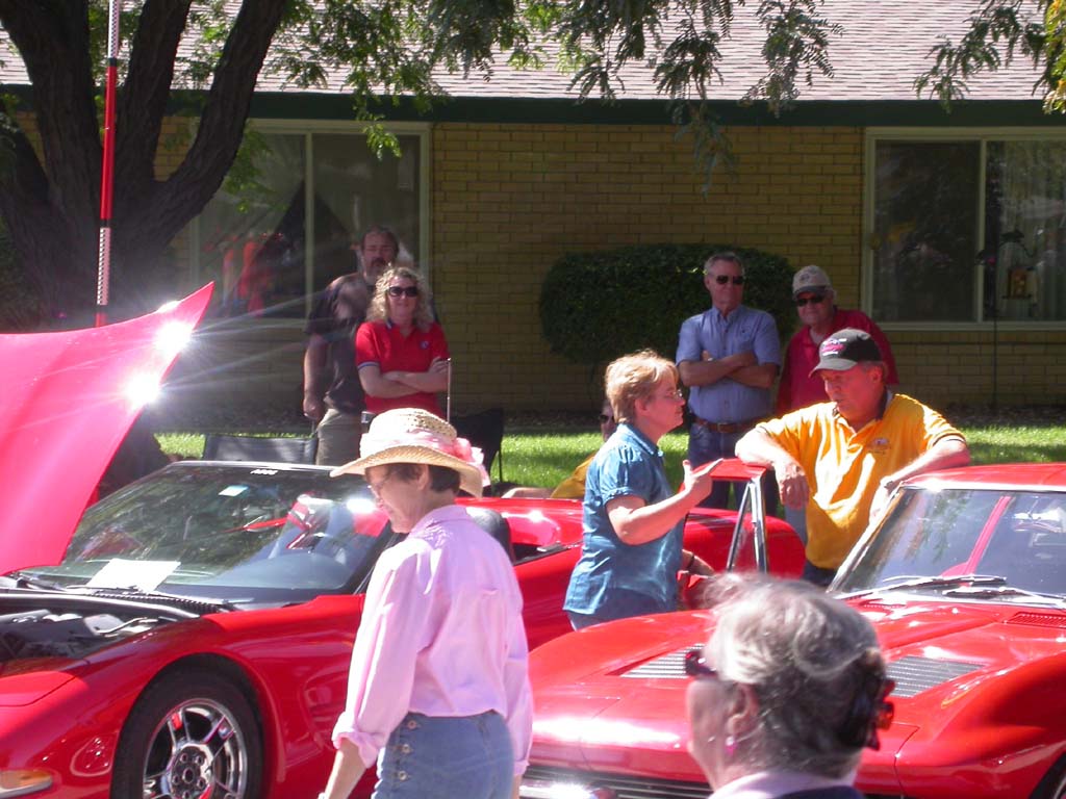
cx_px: 533
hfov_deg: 13.3
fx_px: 4588
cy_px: 400
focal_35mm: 149
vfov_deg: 10.0
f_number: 5
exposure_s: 1/157
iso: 100
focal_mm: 30.9
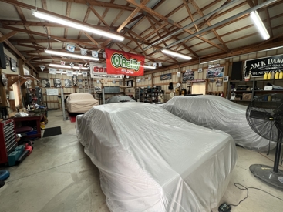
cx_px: 142
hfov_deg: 106.2
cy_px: 106
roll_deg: +0.9
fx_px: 106
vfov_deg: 89.9
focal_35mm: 13
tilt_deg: -7.0
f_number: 1.8
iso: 160
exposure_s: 1/60
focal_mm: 1.57
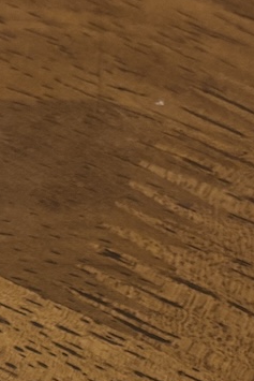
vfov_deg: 12.5
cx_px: 51
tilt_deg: -65.8
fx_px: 1649
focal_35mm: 156
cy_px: 560
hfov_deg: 8.8
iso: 400
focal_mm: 5.96
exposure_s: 1/33
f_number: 1.6
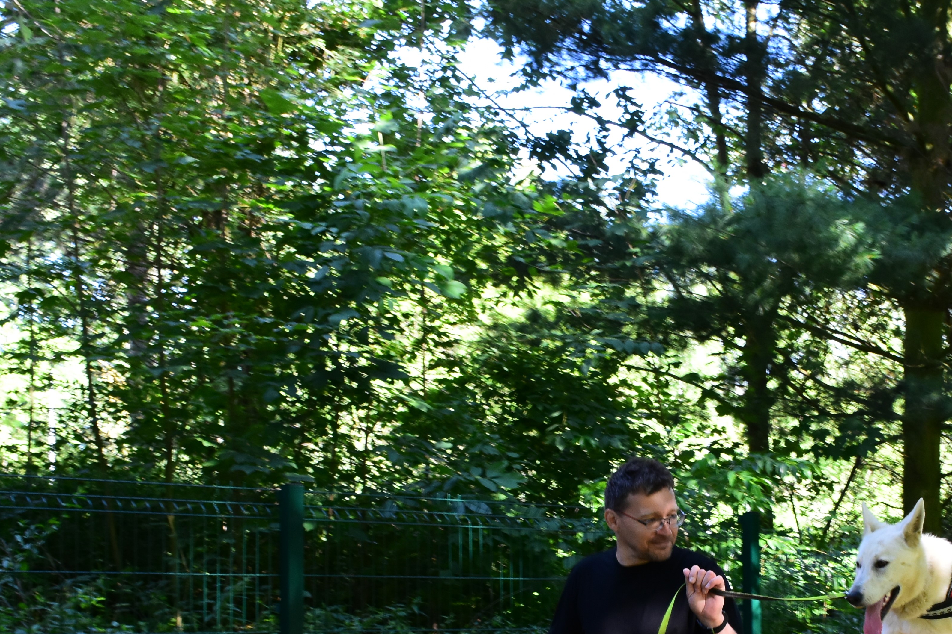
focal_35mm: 62
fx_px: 1640
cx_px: 677
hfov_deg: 32.0
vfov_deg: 21.4
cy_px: 581
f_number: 8
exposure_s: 1/80
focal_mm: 22
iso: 900
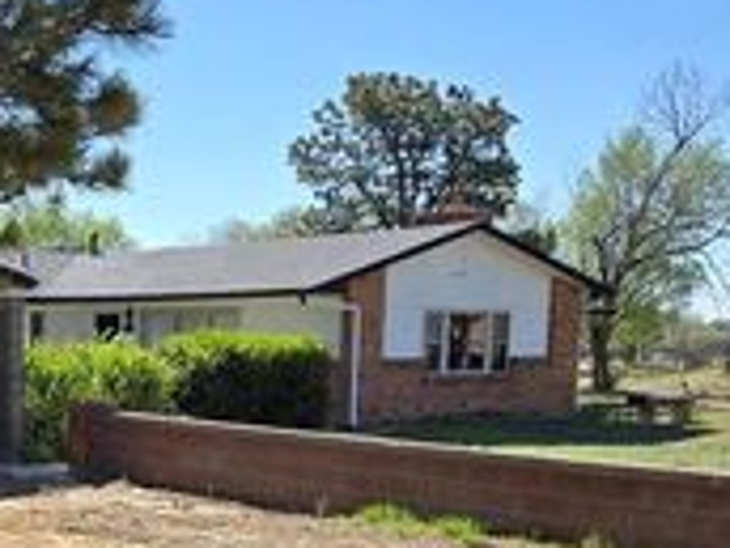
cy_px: 529
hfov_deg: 27.3
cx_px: 0
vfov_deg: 21.3
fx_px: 1413
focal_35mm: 67
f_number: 1.8
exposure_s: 1/1167
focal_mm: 5.4
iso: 25
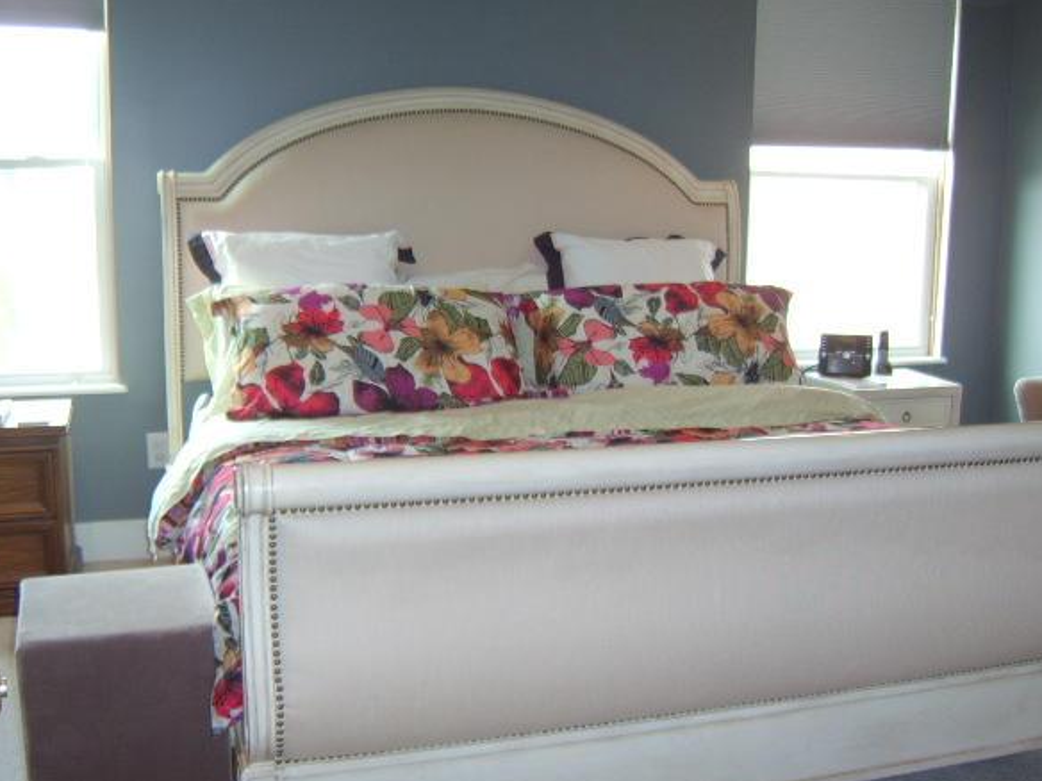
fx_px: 1023
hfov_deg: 54.0
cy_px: 423
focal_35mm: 34
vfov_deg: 41.8
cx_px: 528
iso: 141
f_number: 2.7
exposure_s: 1/30
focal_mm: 8.13
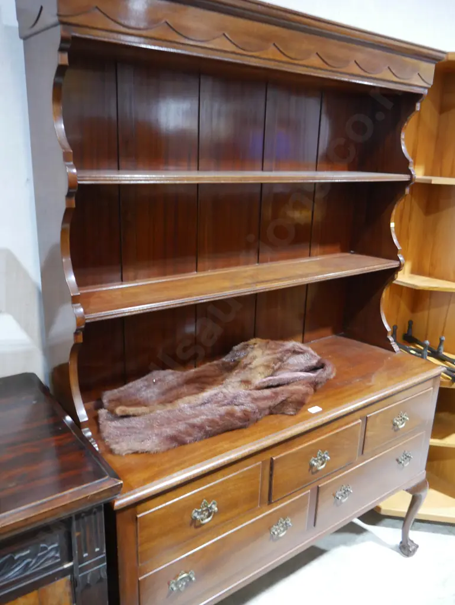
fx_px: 490
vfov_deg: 63.4
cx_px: 228
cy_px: 302
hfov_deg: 49.8
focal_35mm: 28
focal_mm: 14
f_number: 3.5
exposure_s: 1/60
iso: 2000
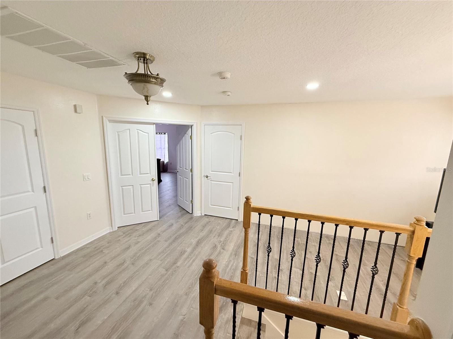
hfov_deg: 102.1
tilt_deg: -10.0
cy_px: 170
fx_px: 183
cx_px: 226
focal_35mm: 14
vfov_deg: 85.7
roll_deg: -1.3
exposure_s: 1/60
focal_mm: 2.22
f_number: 2.2
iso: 320
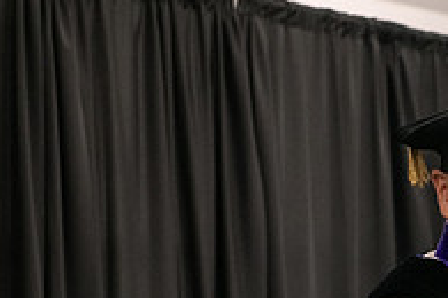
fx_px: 2588
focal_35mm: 208
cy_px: 423
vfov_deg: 6.5
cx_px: 604
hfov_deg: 9.7
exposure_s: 1/125
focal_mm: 70
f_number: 5
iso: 2500
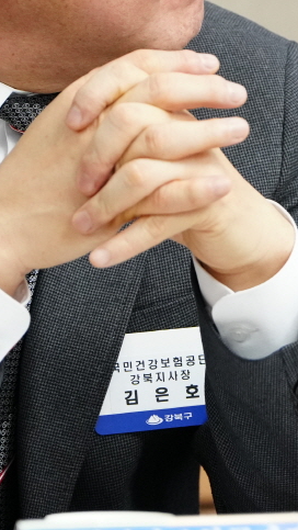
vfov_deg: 2.8
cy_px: 215
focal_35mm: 780
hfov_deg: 1.6
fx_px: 10948
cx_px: 535
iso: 2500
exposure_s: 1/160
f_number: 3.5
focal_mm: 200
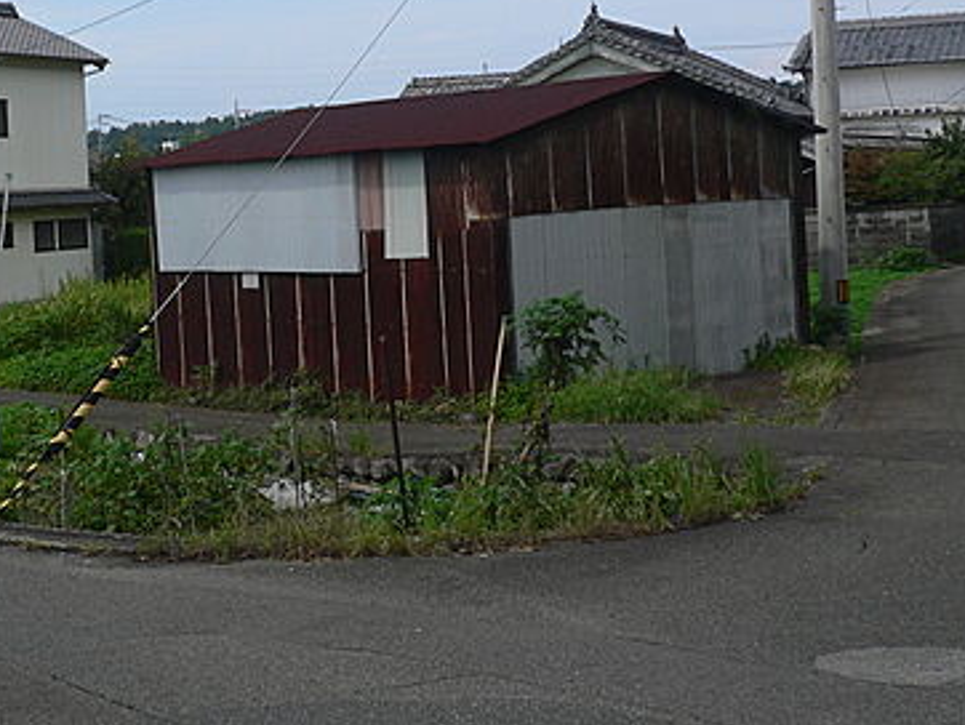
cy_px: 176
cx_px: 339
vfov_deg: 25.0
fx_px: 1618
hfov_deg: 33.0
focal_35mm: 58
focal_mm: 5.8
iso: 64
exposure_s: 1/400
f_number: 5.6
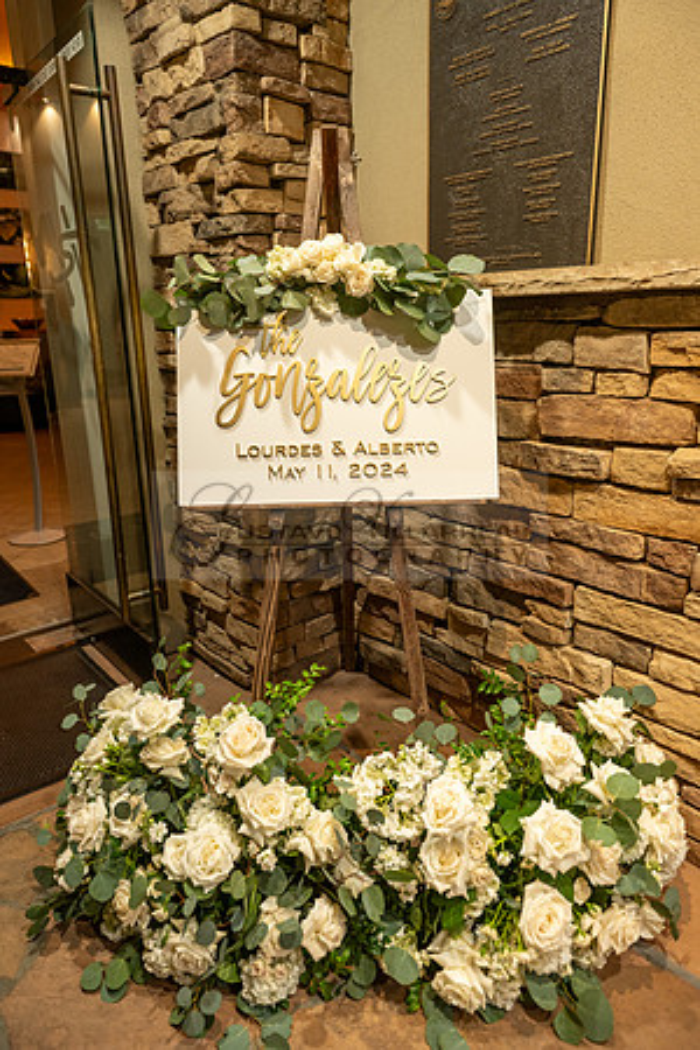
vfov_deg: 73.7
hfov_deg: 53.1
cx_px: 350
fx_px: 700
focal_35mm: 24
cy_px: 525
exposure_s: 1/160
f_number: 3.5
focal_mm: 24
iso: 800
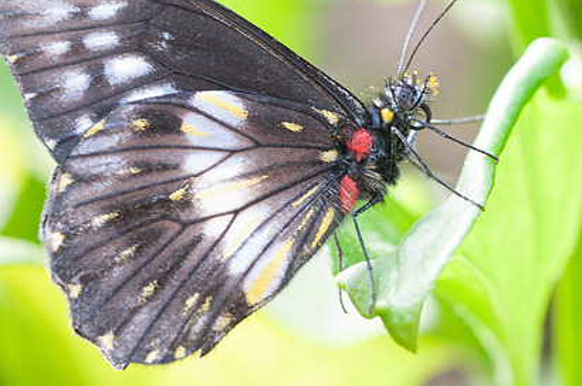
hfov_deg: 4.4
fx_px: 7506
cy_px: 144
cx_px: 327
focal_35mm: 465
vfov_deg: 2.9
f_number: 5.6
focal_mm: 150
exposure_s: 1/125
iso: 800
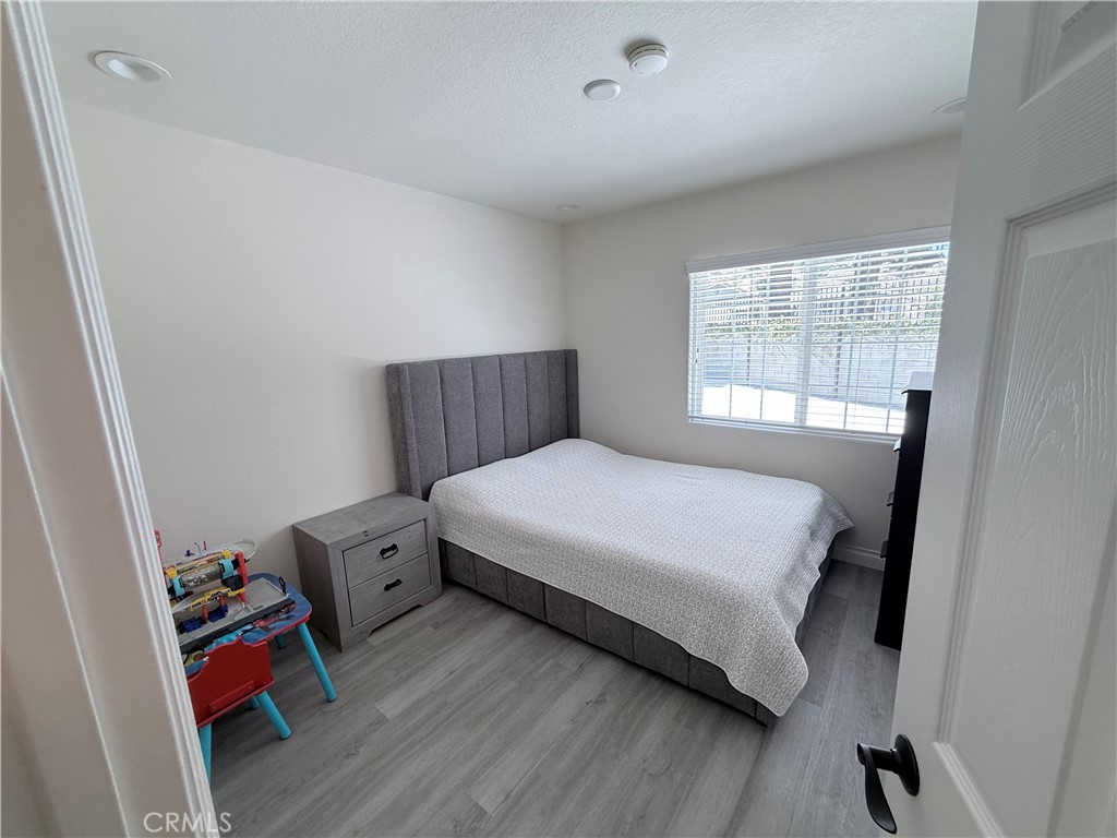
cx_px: 558
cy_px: 419
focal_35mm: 14
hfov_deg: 102.1
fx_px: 452
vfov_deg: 85.7
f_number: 2.2
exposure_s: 1/120
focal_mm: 2.22
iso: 80
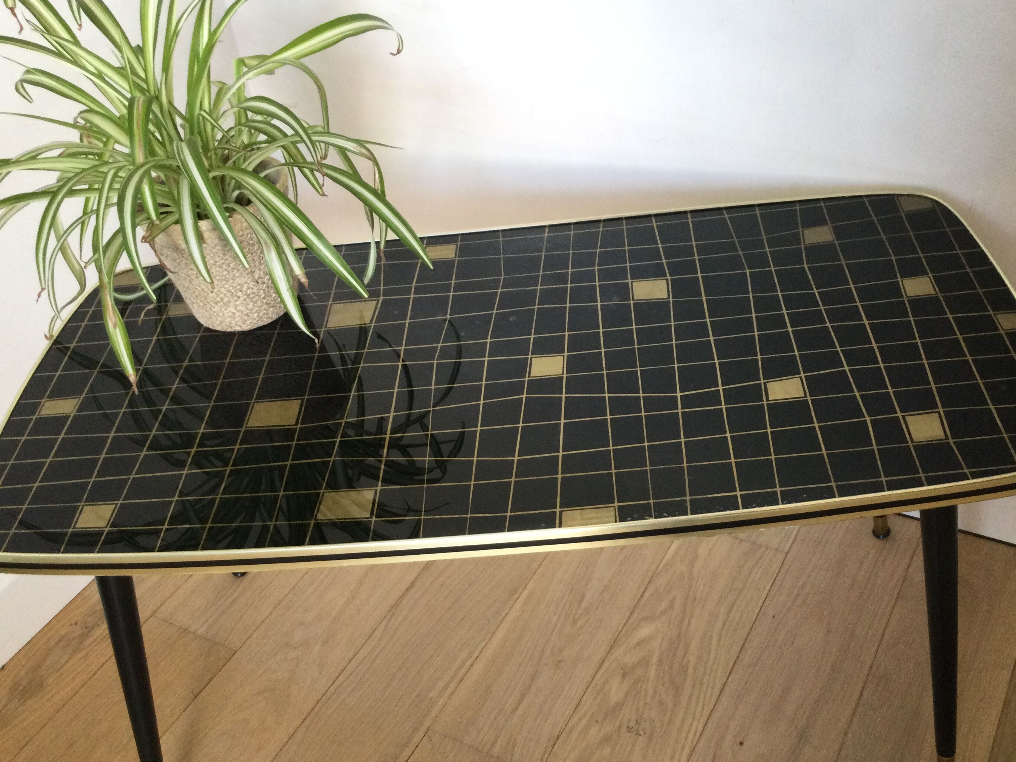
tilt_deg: -41.8
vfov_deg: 38.6
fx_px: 1086
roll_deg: +8.3
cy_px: 440
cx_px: 553
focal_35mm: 37
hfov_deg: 50.1
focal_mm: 3.3
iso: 100
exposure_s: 1/33
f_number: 2.4
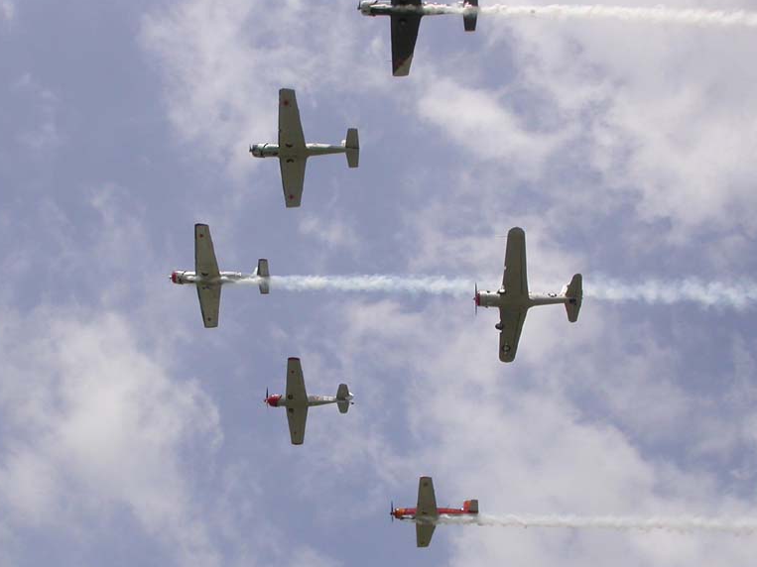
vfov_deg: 28.5
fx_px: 1115
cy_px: 353
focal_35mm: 51
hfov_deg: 37.4
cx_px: 305
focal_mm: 7.85
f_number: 7.5
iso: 100
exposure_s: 1/556
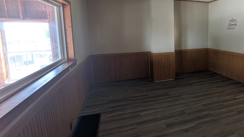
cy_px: 47
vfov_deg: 54.9
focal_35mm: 20
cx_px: 167
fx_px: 129
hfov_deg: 82.9
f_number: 1.7
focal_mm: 2.02
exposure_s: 1/63
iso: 58
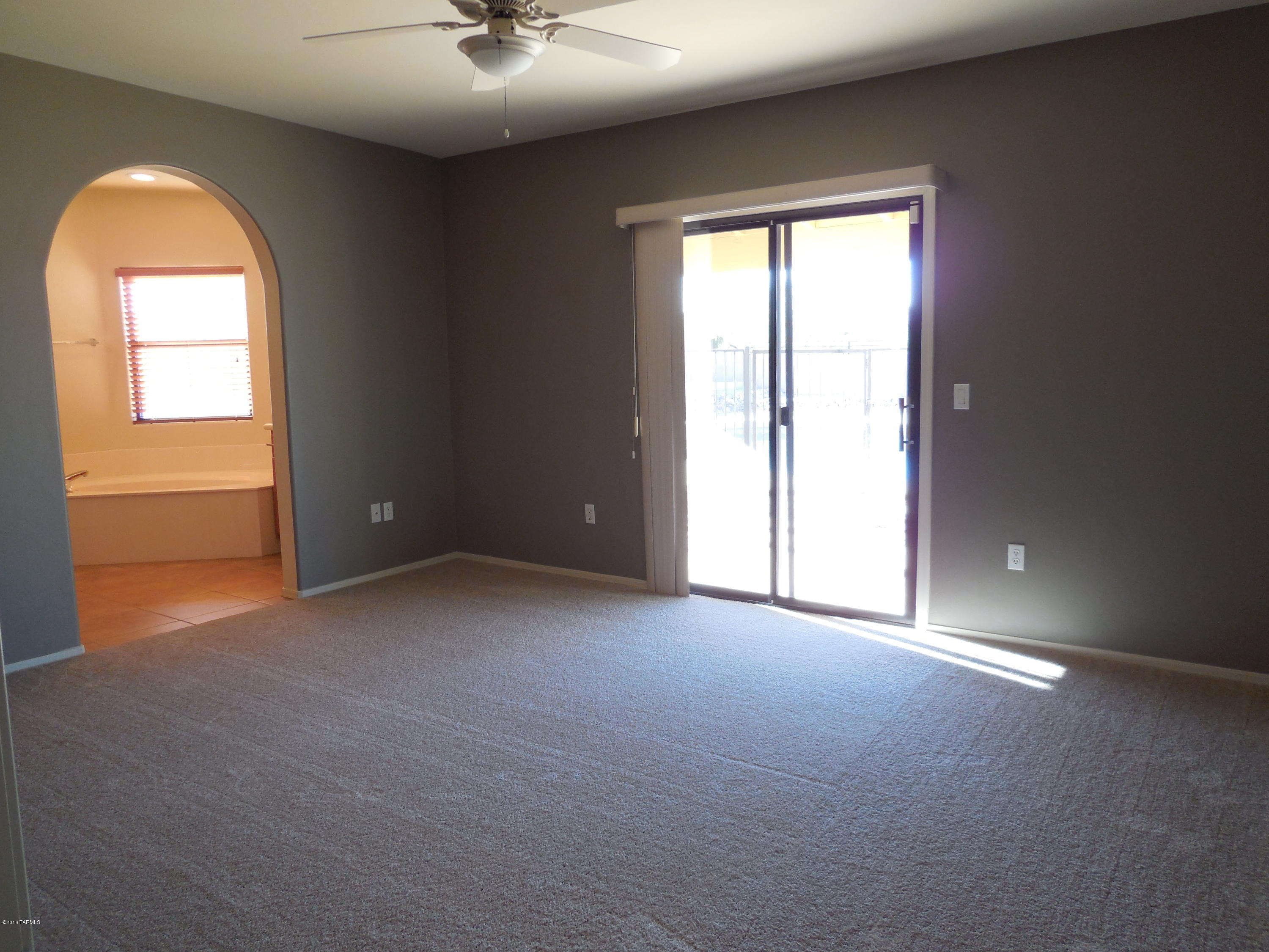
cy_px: 476
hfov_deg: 69.4
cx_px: 634
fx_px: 916
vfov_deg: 54.9
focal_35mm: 25
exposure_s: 1/30
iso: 180
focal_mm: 4.5
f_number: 3.1
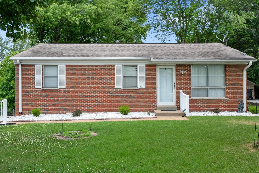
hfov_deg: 53.1
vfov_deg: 36.9
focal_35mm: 36
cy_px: 86
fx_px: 259
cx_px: 130
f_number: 8
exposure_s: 1/13
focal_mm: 18
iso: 400
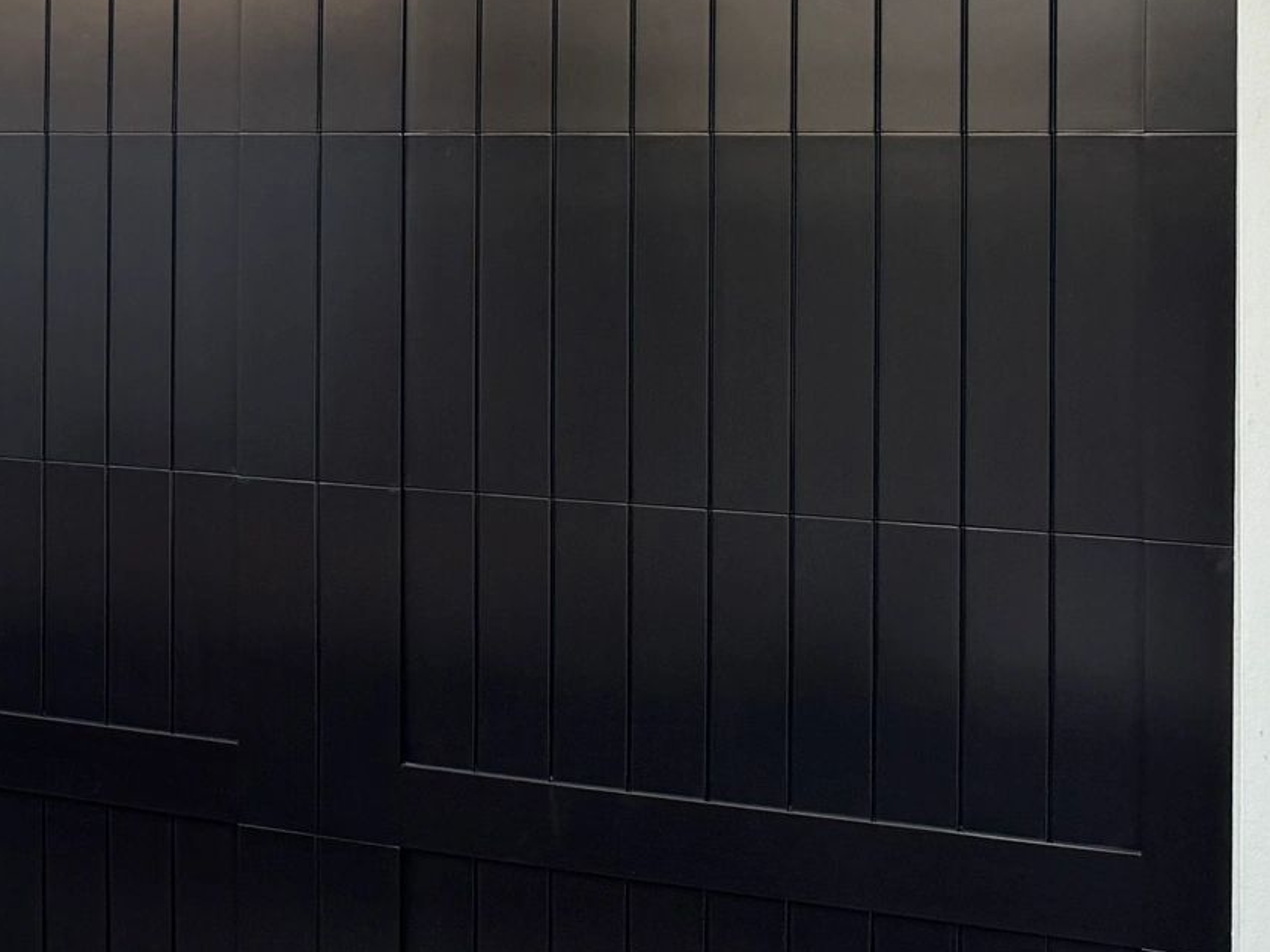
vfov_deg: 19.9
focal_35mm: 73
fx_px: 2677
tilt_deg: -0.3
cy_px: 136
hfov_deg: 23.2
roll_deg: -0.7
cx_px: -439
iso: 100
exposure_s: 1/121
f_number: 1.78
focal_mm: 6.86
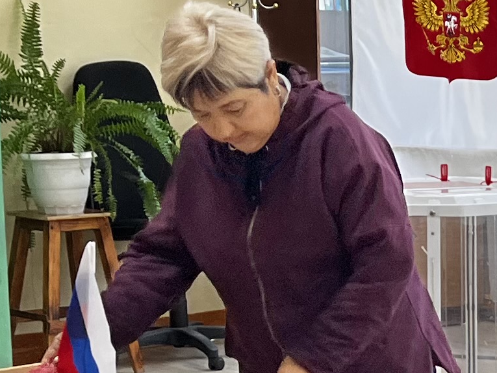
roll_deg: -1.3
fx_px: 1967
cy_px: 346
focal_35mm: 137
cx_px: 859
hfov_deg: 13.2
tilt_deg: -9.4
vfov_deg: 10.8
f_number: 1.6
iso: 80
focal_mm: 5.1
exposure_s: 1/121
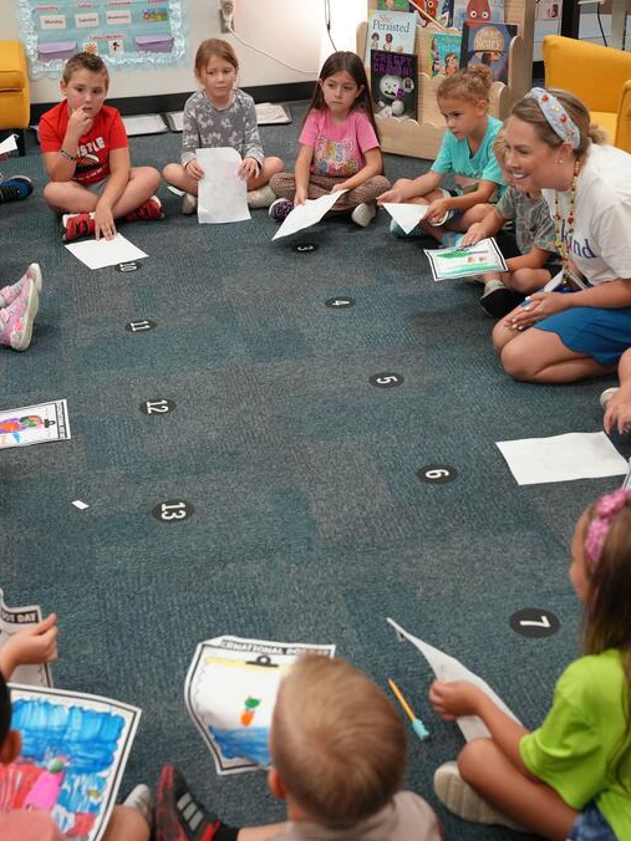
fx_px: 1240
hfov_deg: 28.5
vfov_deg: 37.5
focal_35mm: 51
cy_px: 422
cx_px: 285
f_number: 4
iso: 2500
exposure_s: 1/160
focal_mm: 35
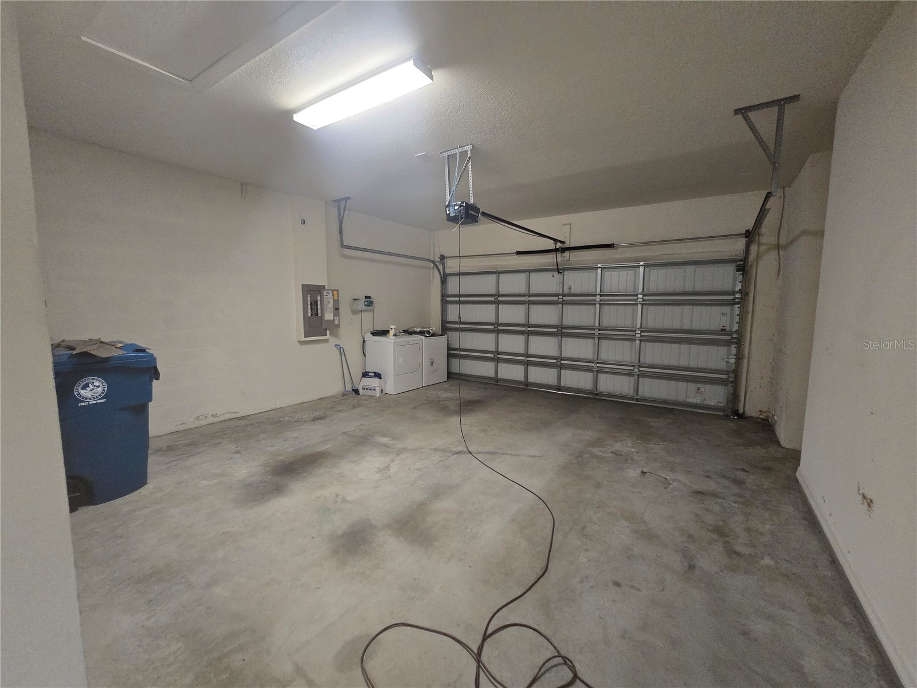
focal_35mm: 13
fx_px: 344
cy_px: 344
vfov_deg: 89.9
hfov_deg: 106.2
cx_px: 458
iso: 640
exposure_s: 1/60
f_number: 2.2
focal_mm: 2.2
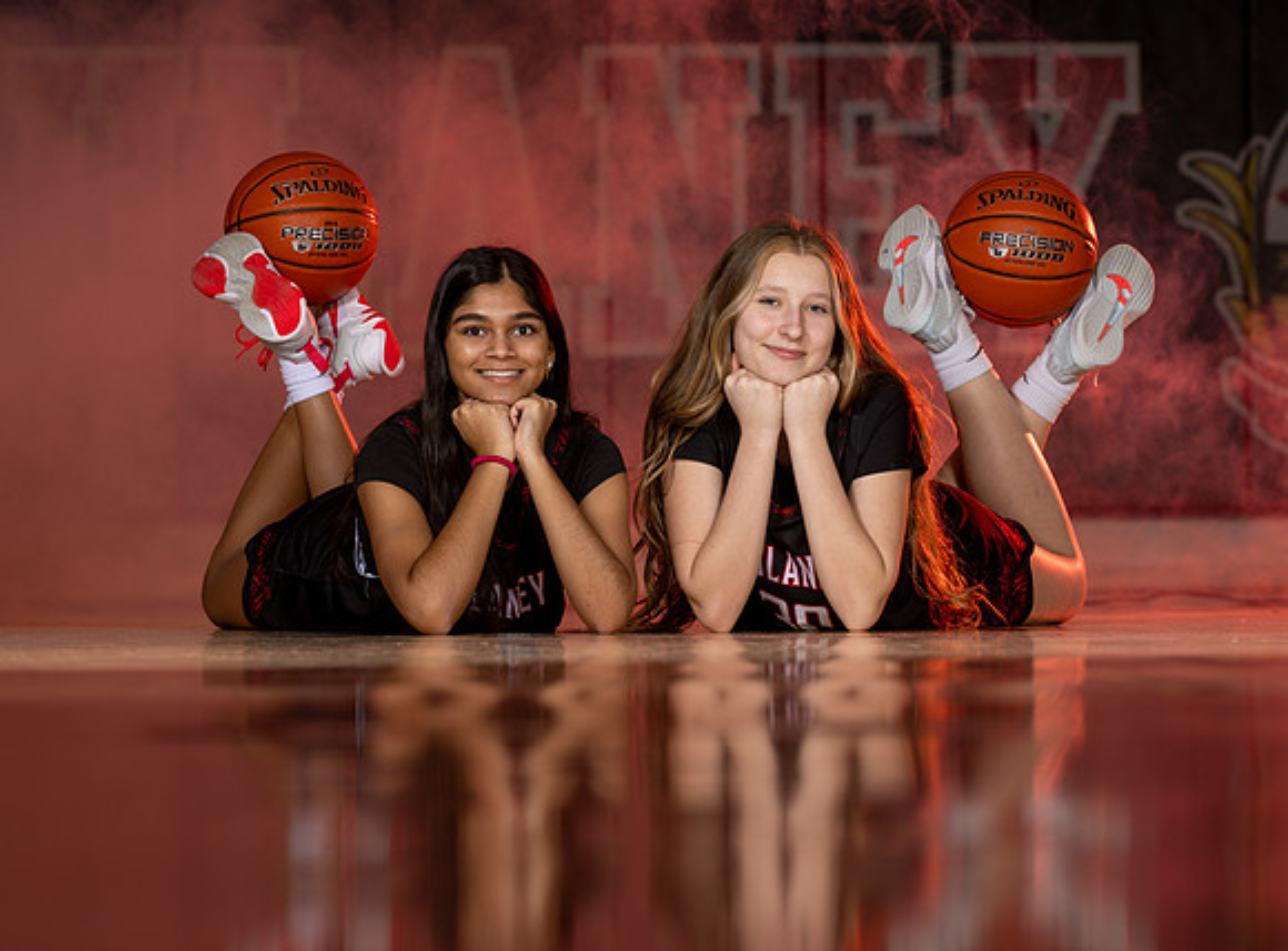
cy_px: 417
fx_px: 7805
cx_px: 660
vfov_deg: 7.0
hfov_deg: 9.4
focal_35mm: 211
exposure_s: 1/160
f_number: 6.3
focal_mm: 160
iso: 80
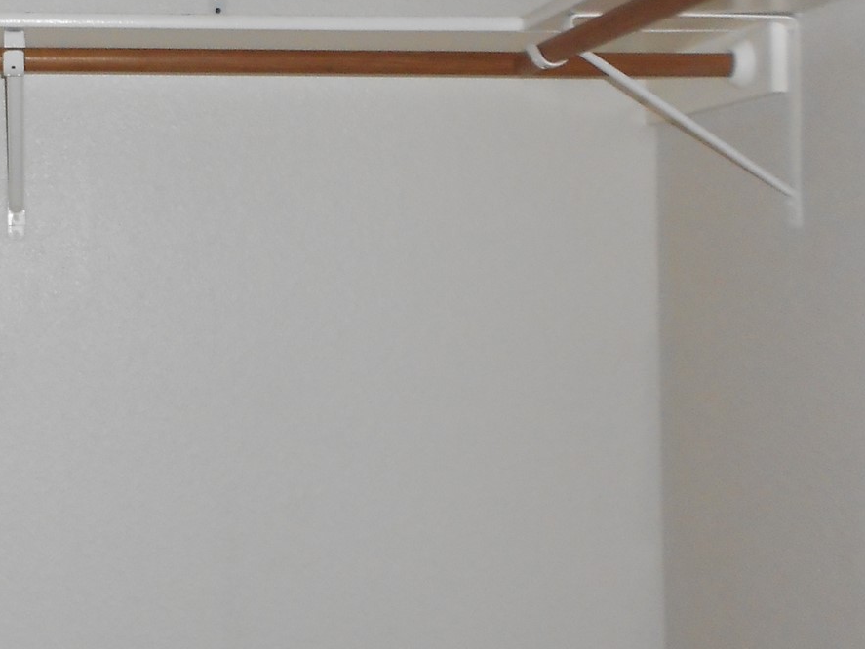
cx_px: 71
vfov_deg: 24.4
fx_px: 1500
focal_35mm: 60
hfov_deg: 30.6
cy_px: 251
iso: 200
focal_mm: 4.6
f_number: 3.2
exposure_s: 1/25
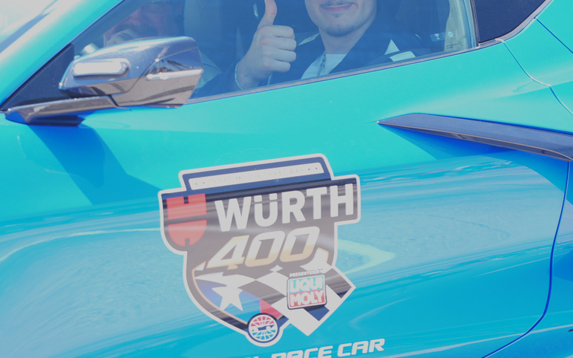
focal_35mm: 406
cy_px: 140
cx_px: 321
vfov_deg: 3.2
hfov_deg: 5.2
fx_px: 6338
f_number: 3.2
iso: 200
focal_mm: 200
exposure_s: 1/400
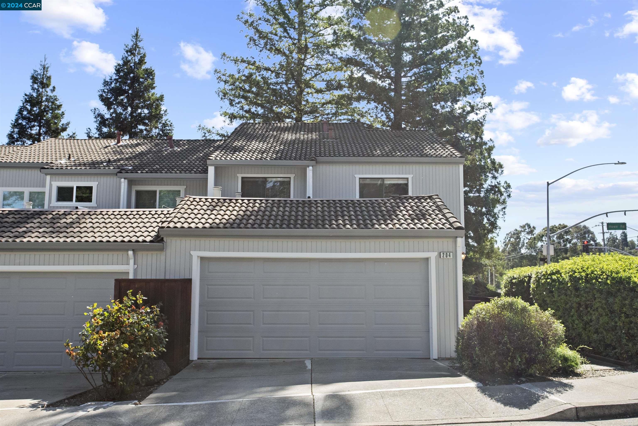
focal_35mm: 33
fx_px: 585
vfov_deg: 40.0
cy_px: 213
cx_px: 319
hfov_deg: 57.2
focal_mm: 33
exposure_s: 1/800
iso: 800
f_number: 9
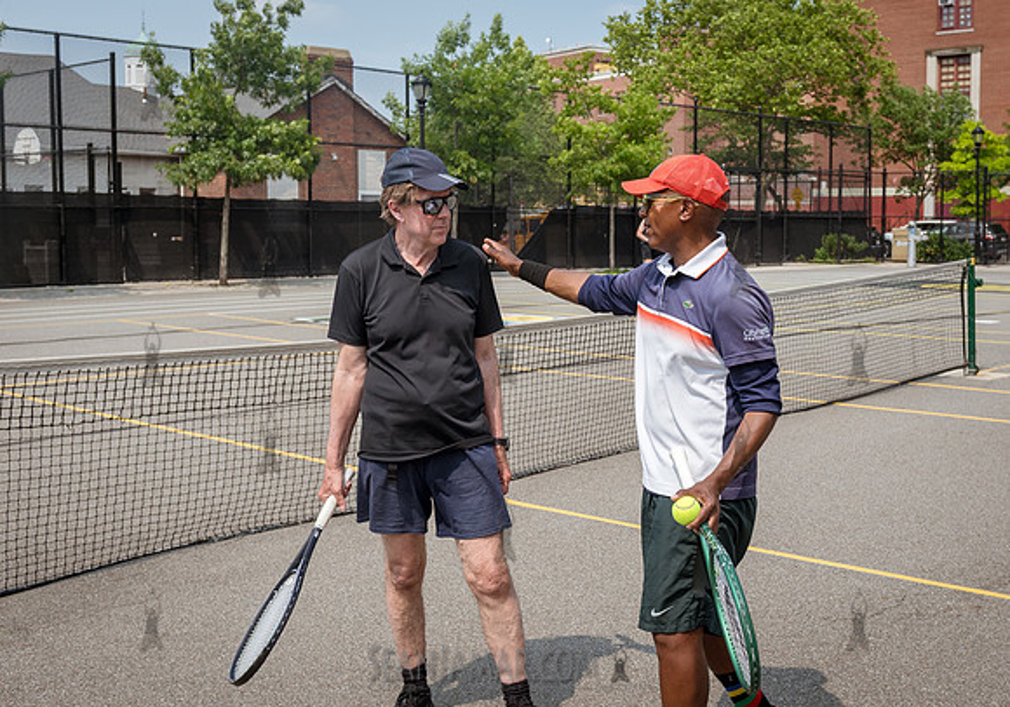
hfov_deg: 42.2
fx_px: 1292
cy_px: 325
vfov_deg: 30.6
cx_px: 653
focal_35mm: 45
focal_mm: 32
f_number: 4.5
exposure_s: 1/1600
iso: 200
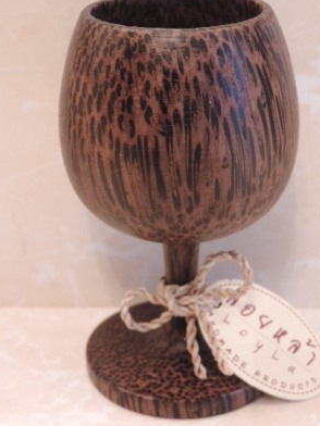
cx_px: 175
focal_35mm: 80
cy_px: 202
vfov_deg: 24.4
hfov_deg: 18.4
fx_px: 986
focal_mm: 12.4
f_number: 3.9
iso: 720
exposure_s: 1/15
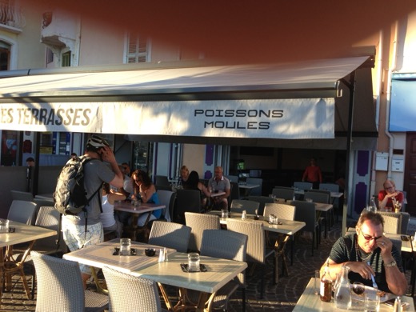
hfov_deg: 55.4
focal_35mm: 33
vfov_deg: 42.9
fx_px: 397
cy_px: 156
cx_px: 208
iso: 50
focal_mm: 4.13
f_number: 2.4
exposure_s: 1/196
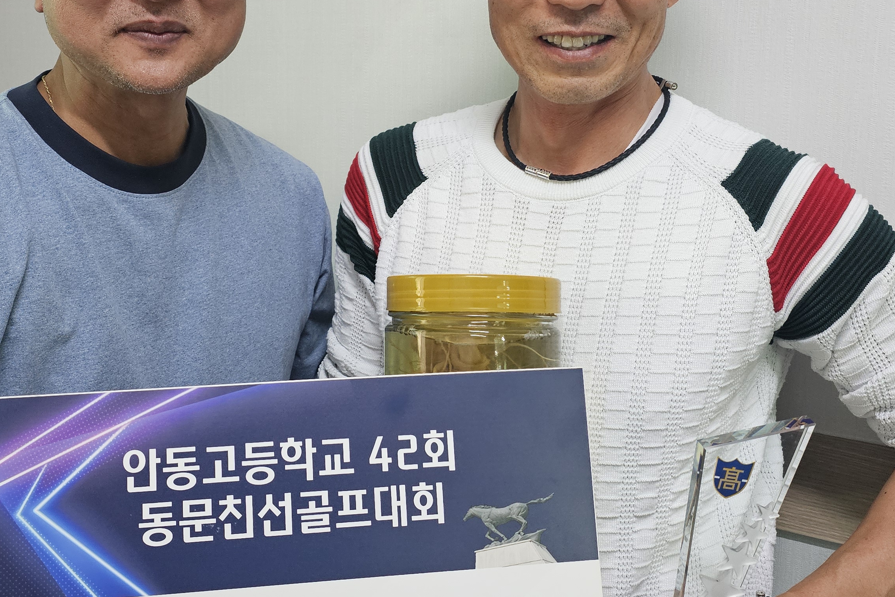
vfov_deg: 31.8
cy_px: 245
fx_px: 1044
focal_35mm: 42
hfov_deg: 46.1
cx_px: 354
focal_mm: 6.3
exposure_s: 1/120
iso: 400
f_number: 1.7
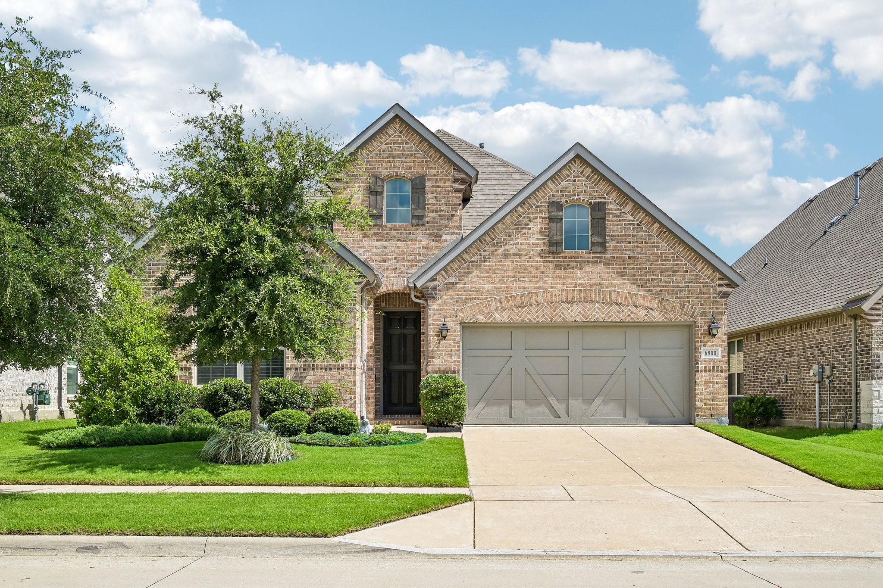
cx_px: 442
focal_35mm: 30
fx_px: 736
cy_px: 294
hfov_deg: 61.9
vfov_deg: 43.6
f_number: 8
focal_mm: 30
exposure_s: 1/1250
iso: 400
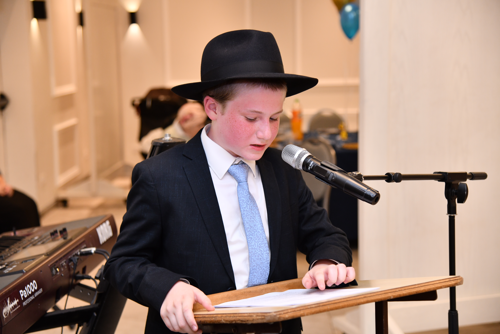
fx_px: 903
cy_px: 167
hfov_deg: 31.0
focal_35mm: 65
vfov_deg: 20.9
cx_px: 250
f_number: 4
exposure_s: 1/250
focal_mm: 65
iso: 800
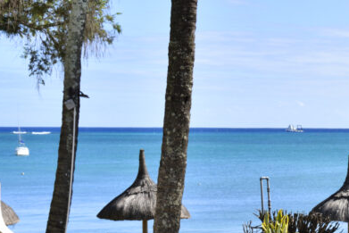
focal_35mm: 131
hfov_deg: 15.1
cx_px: 417
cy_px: 205
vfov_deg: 10.4
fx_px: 1270
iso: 200
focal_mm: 50
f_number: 13
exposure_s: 1/250
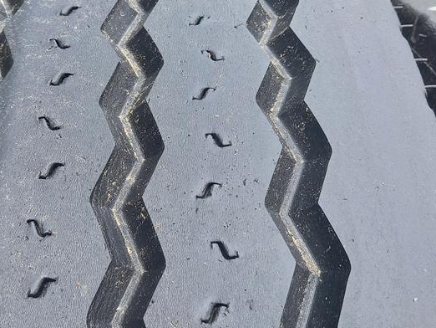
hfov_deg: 38.5
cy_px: 154
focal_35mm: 49
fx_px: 617
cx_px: 151
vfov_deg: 29.7
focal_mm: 4.65
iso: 50
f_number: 1.8
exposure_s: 1/100
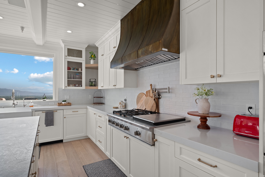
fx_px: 140
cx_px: 132
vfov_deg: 64.6
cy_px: 88
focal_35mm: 19
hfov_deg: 86.9
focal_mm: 19
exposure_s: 1/15
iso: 500
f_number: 8
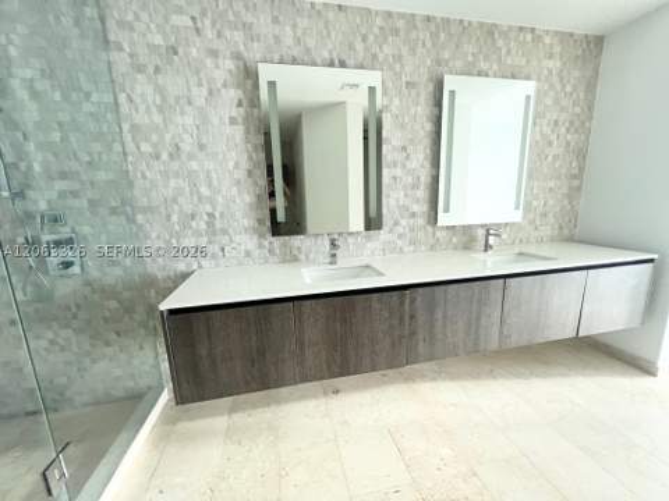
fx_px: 251
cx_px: 334
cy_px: 250
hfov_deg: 106.2
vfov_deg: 89.9
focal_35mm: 13
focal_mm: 1.57
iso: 640
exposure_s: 1/60
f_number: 1.8
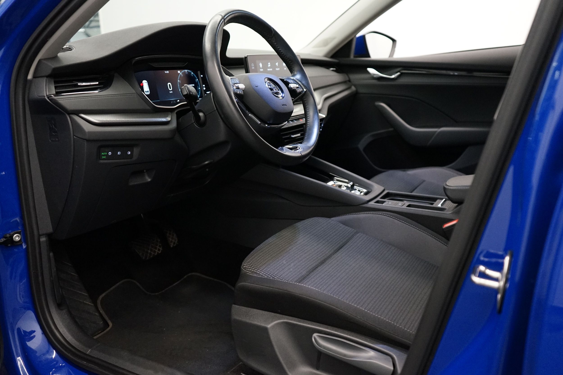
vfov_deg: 43.6
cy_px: 188
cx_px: 282
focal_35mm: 30
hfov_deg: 61.9
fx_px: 469
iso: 4000
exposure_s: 1/160
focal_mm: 30
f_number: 3.5
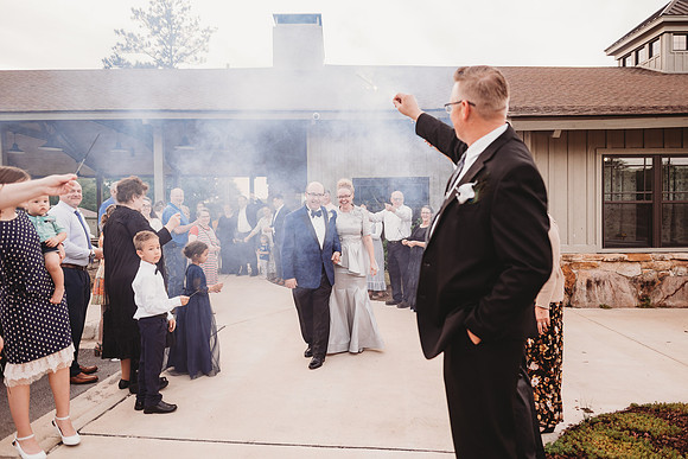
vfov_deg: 53.2
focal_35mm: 24
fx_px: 459
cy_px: 230
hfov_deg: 73.7
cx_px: 344
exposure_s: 1/200
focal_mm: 24
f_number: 2.5
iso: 160
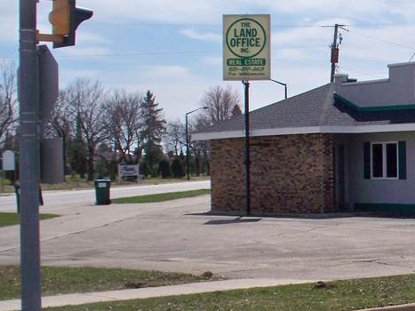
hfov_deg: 19.1
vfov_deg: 15.4
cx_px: 525
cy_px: 192
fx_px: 1151
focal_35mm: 96
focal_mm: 7.54
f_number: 4.8
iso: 125
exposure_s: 1/1250
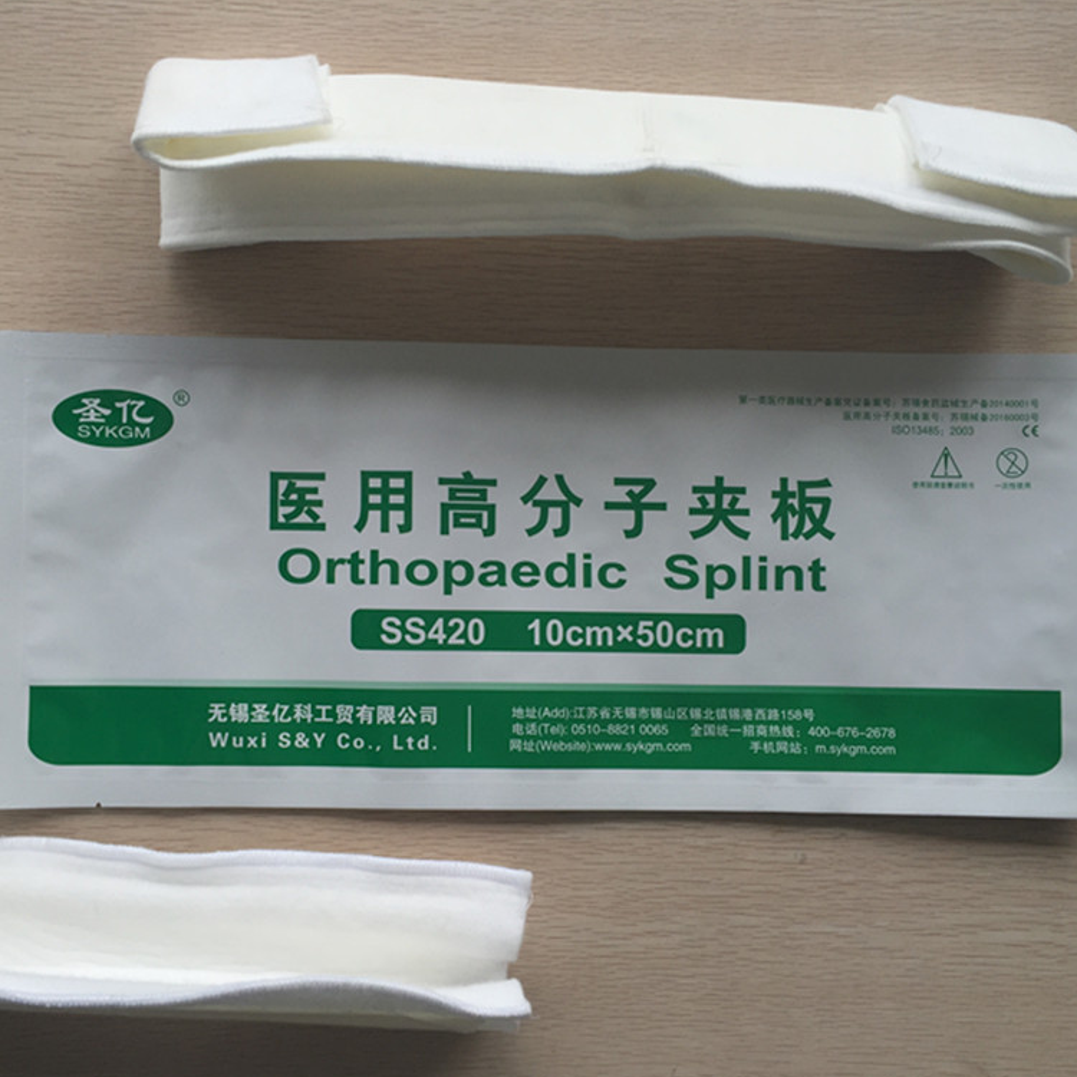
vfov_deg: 47.2
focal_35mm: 35
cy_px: 546
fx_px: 1232
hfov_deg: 47.1
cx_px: 471
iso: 32
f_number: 2.2
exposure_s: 1/403
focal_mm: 4.15
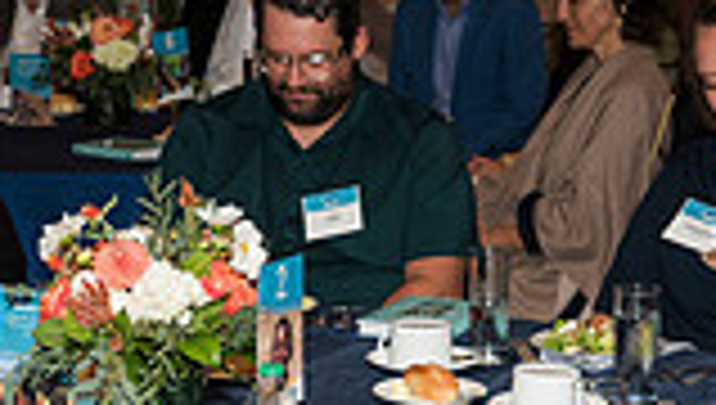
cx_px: 248
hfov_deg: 17.5
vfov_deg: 10.0
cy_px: 322
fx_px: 2320
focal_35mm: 122
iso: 800
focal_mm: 32
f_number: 5
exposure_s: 1/125
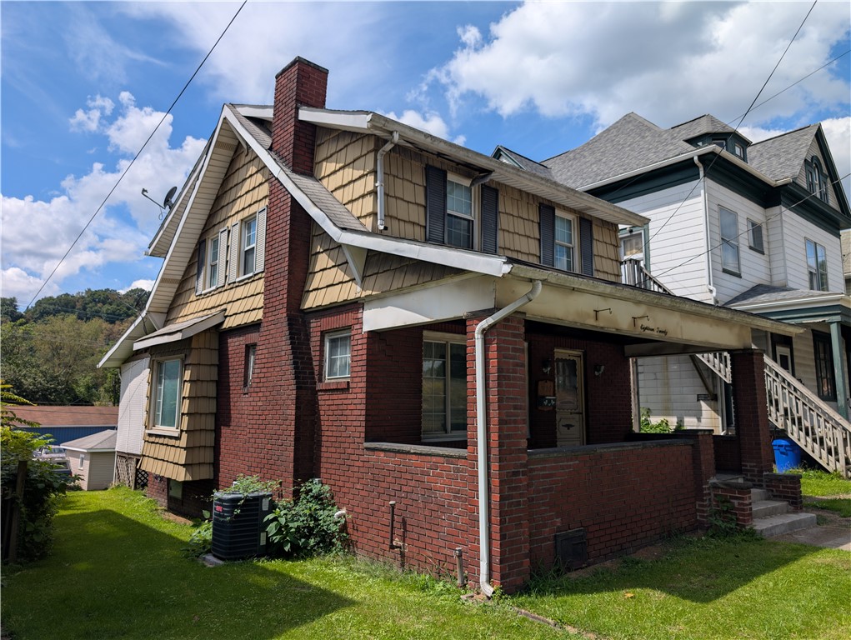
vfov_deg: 56.9
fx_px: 591
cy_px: 320
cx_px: 426
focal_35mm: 24
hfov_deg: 71.5
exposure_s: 1/1355
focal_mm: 6.9
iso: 22
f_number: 1.68
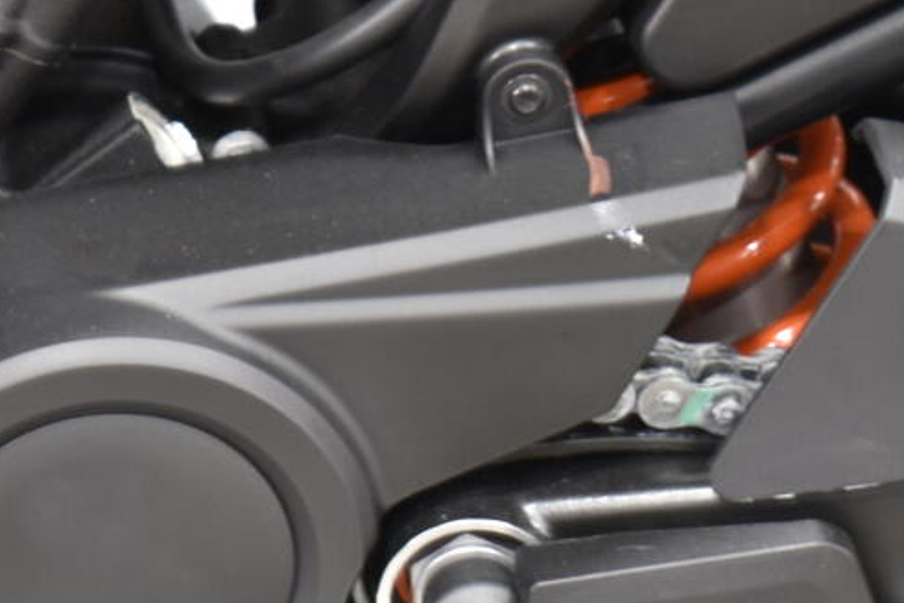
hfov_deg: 9.6
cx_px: -411
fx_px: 5224
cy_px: 160
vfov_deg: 6.6
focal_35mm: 208
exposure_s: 1/2.5
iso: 400
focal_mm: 34
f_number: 4.5
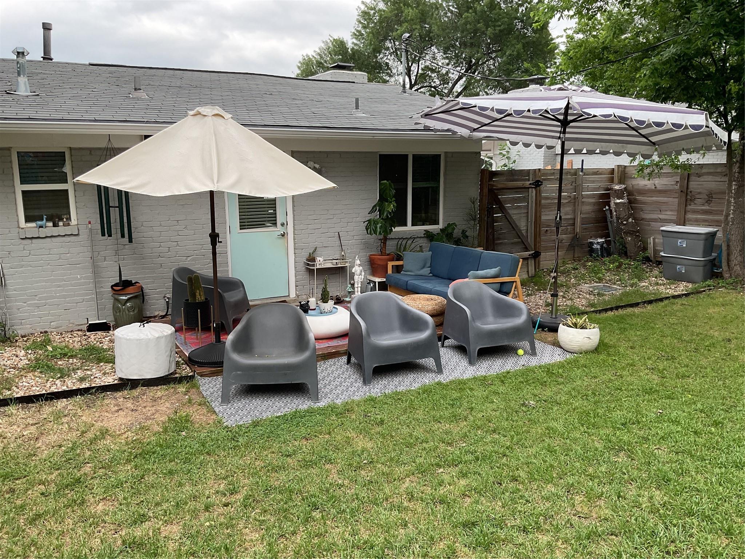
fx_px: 624
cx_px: 372
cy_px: 280
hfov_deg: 61.7
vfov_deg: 48.2
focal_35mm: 29
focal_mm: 3
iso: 16
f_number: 1.8
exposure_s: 1/248
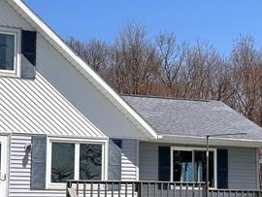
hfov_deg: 21.5
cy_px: 142
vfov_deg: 16.2
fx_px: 689
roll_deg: -0.8
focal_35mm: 91
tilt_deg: +6.7
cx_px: 130
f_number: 1.78
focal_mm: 6.86
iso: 80
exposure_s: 1/5263
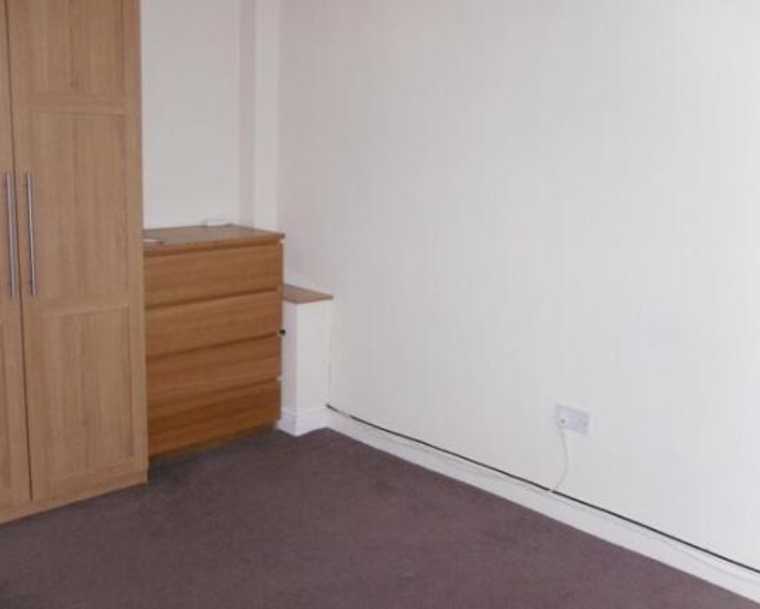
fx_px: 833
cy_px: 307
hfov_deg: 49.1
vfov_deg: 40.2
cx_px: 371
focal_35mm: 37
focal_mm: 6.3
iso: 100
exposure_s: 1/45
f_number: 3.5
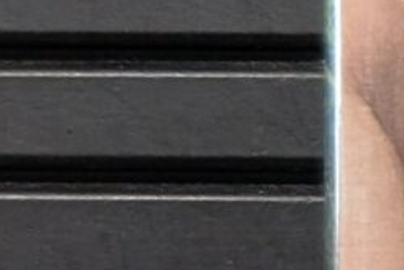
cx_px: 1303
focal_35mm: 254
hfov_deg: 7.1
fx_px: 2850
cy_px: 252
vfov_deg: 5.4
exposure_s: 1/120
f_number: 1.68
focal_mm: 6.9
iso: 609
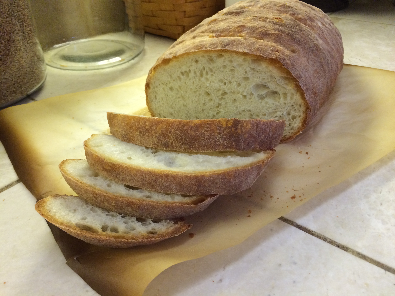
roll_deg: +0.5
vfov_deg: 48.2
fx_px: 331
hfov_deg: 61.7
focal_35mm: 29
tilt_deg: -33.0
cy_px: 148
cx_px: 198
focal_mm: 4.15
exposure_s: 1/30
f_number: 2.2
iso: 200
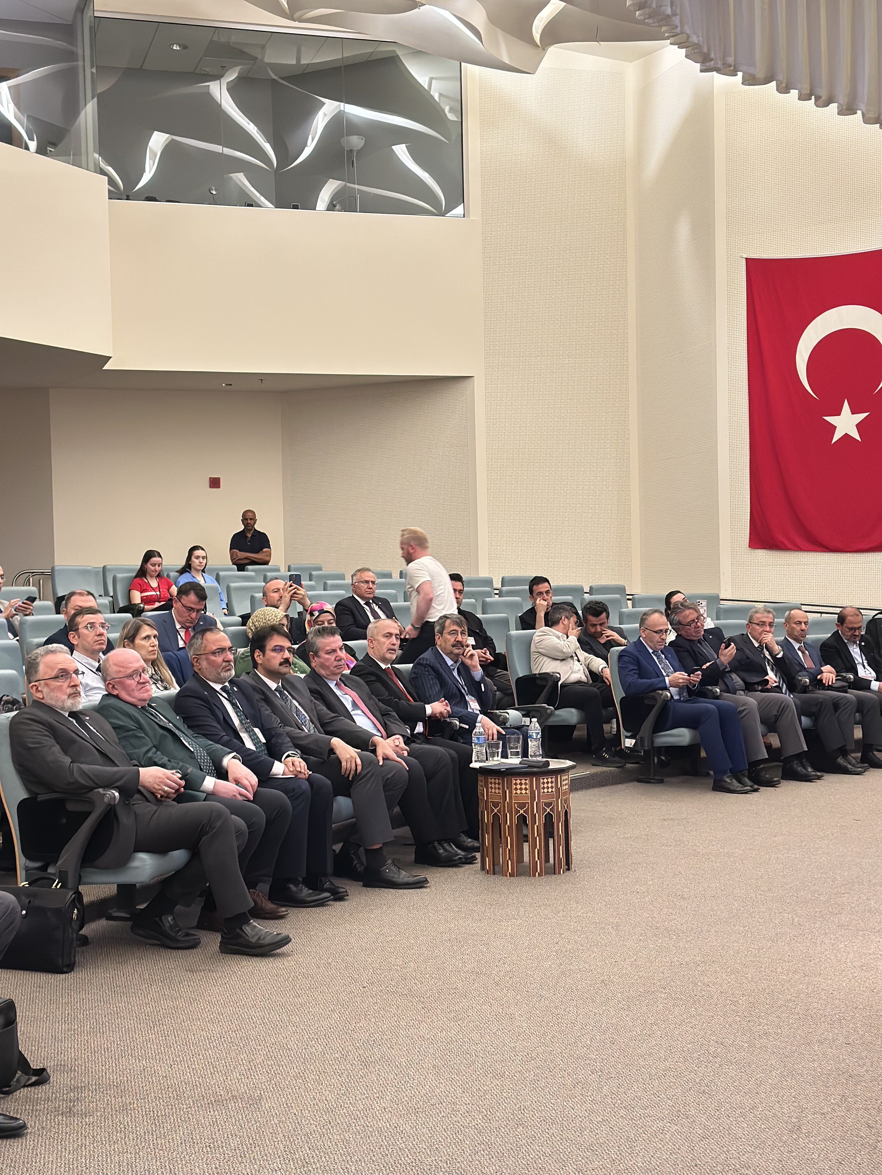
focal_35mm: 48
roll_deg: +0.7
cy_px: 588
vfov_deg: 39.7
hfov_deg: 30.3
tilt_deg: +0.3
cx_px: 441
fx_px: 1631
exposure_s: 1/40
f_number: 1.78
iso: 250
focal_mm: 6.86
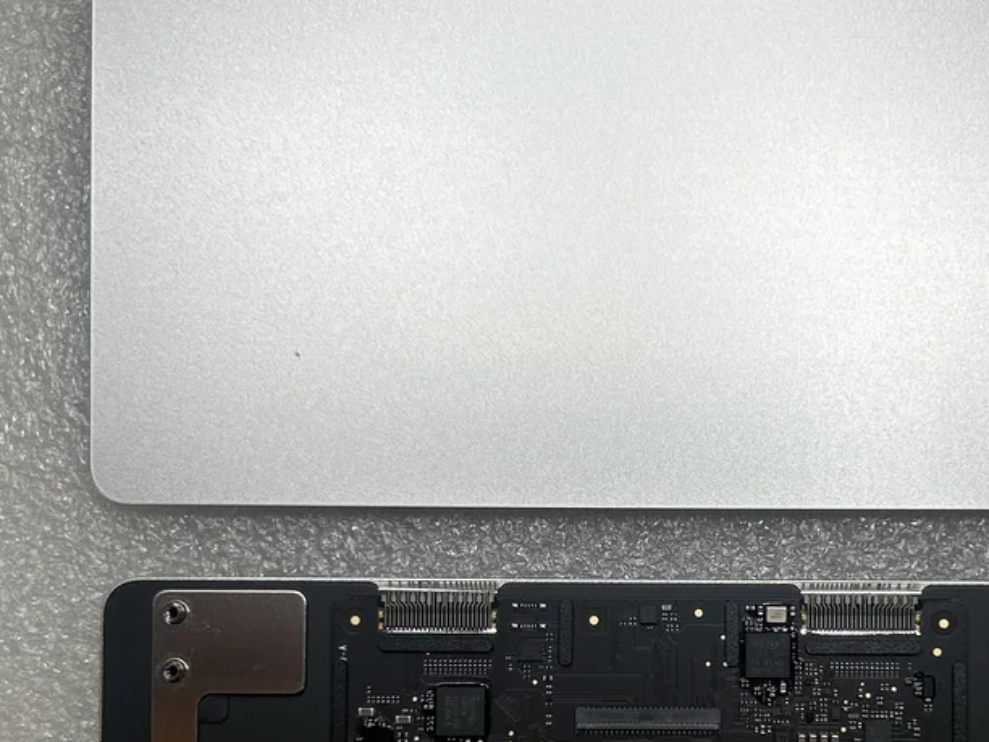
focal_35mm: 68
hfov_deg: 28.4
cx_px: 642
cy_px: 606
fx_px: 1943
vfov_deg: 21.3
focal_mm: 5.7
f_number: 1.5
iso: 32
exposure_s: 1/129
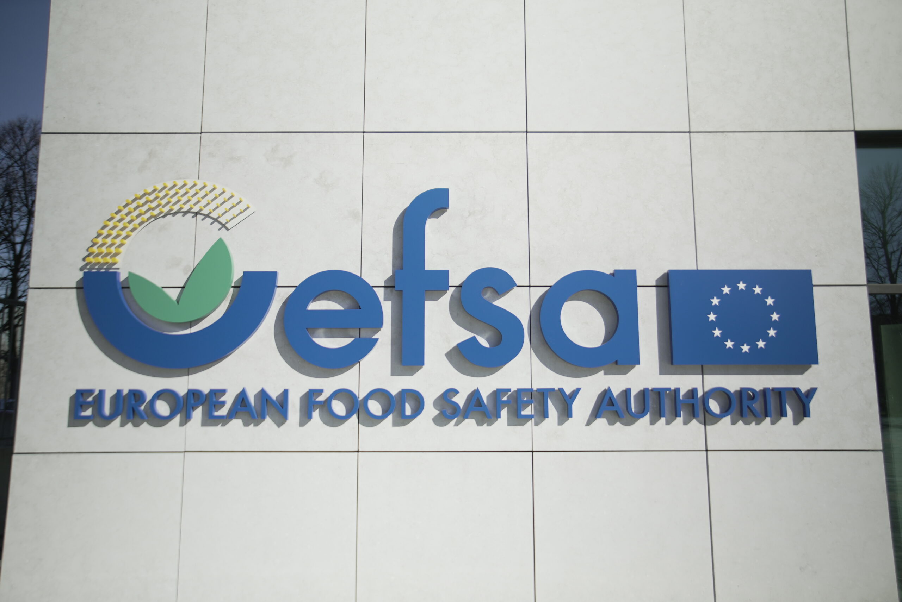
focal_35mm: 25
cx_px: 451
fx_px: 627
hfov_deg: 71.5
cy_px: 301
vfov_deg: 51.3
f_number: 2.8
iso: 250
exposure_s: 1/160
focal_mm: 25
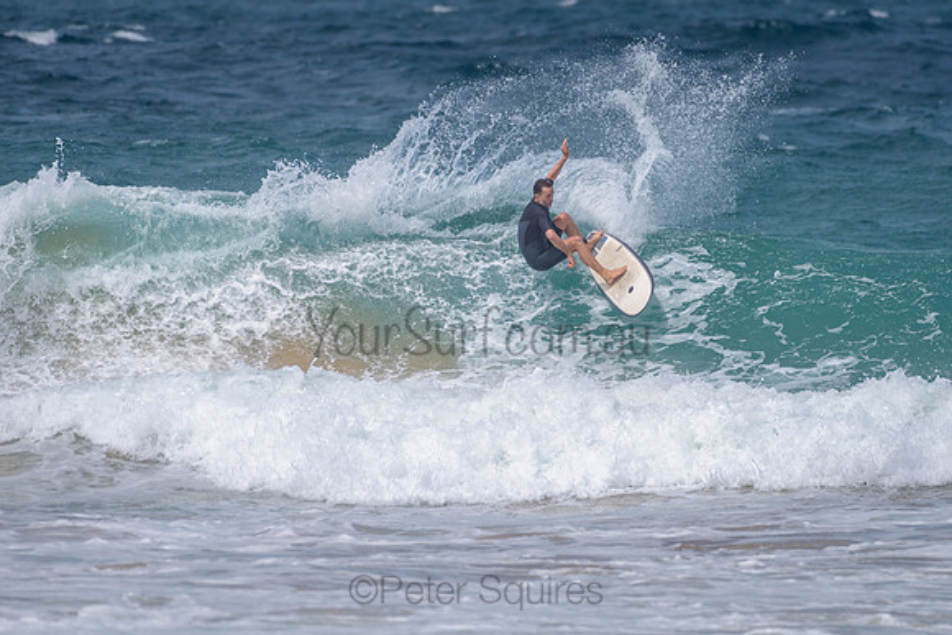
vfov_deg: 2.2
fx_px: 16223
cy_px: 274
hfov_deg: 3.4
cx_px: 566
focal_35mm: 613
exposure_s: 1/2000
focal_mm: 500
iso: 100
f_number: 5.6
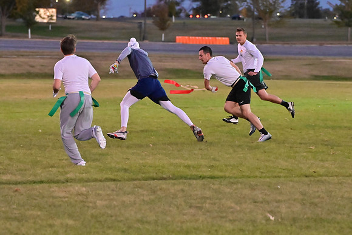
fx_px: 1535
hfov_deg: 13.1
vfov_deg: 8.7
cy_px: 118
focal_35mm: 157
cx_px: 176
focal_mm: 105
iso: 6400
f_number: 4
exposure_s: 1/500
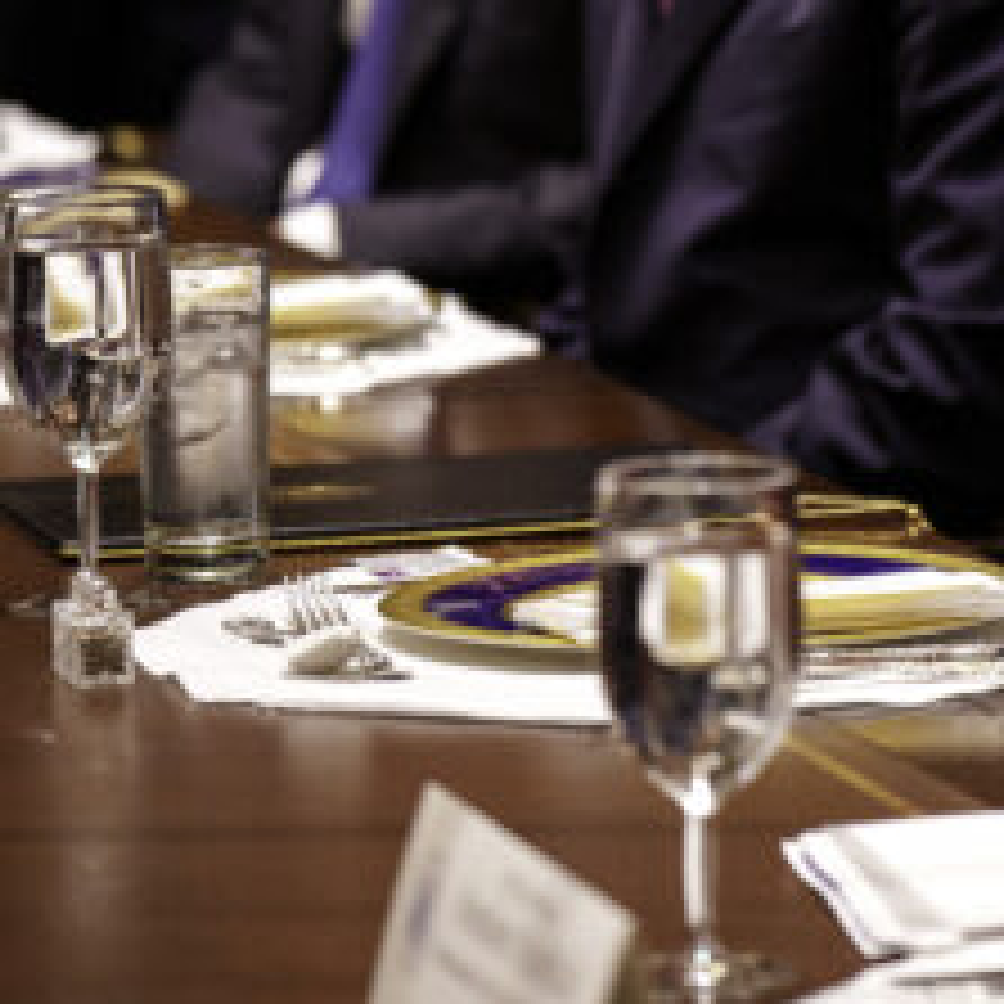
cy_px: 0
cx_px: 1117
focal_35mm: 326
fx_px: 10697
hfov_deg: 5.4
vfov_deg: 5.4
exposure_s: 1/160
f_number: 2.8
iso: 3200
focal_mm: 119
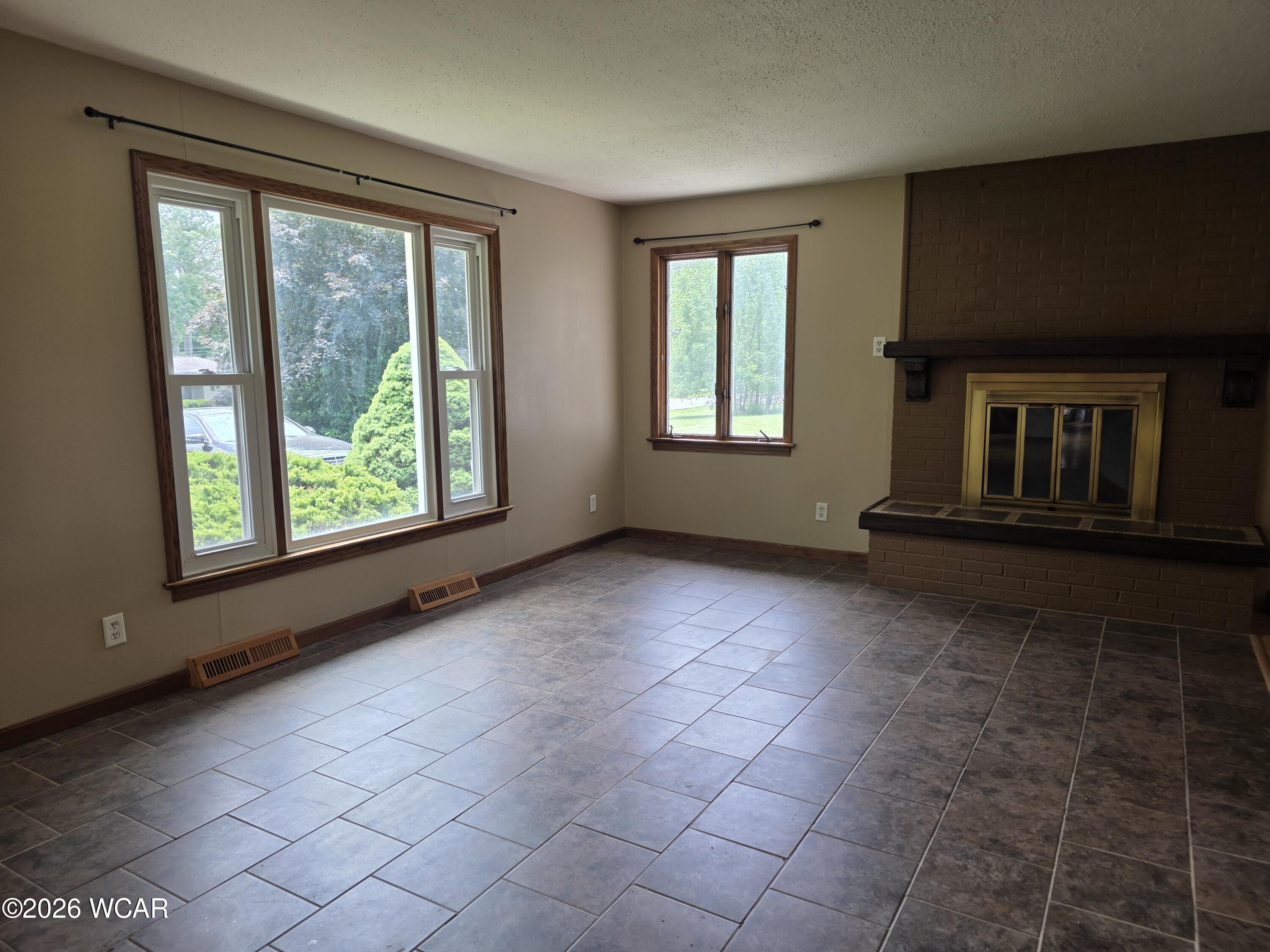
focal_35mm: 23
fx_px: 844
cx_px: 635
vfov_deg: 58.9
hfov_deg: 73.9
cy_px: 476
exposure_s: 1/180
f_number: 1.7
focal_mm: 6.3
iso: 64
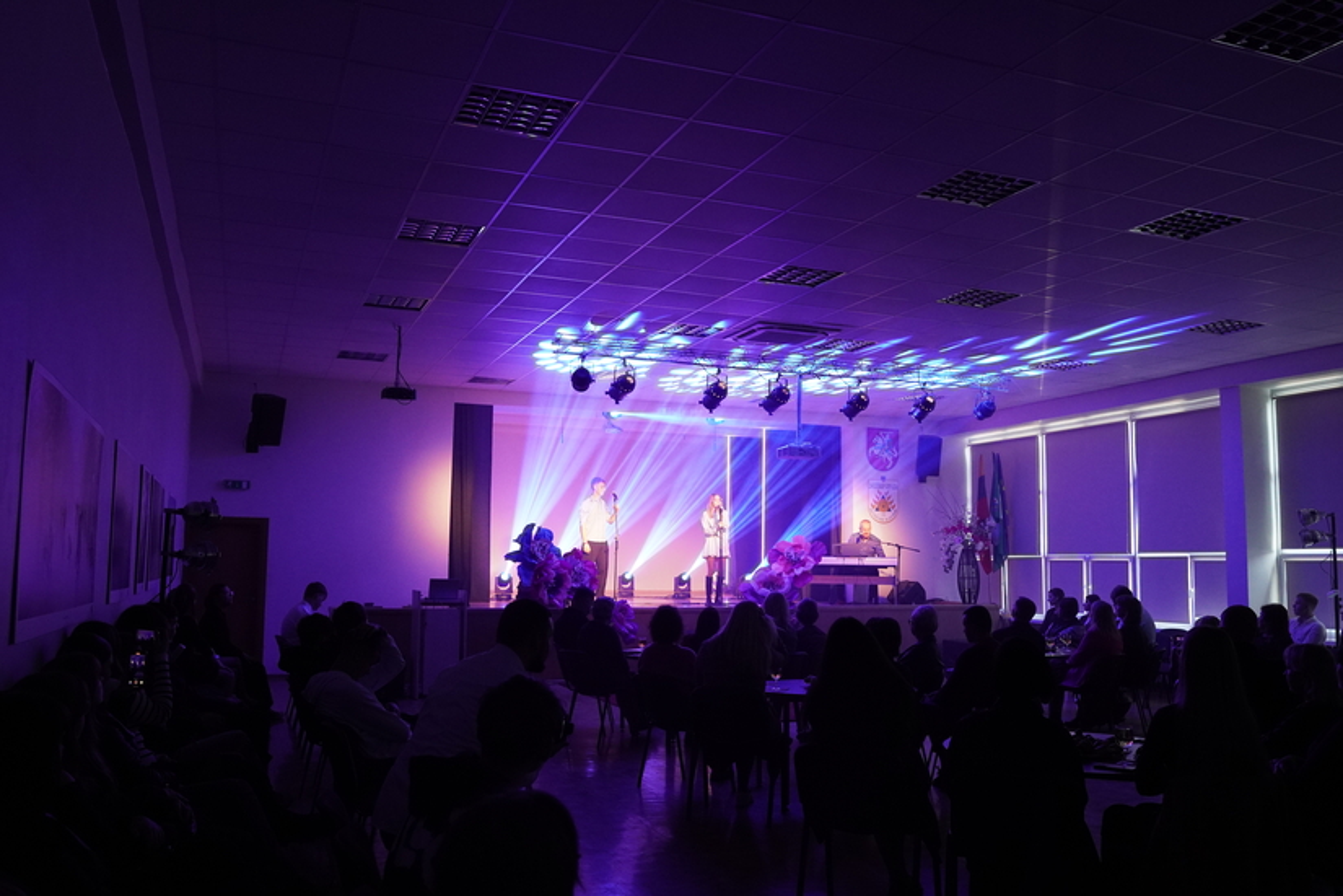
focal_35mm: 30
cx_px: 672
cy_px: 448
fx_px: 1119
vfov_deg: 43.6
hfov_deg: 61.9
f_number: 3.2
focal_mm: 20
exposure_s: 1/160
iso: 1600
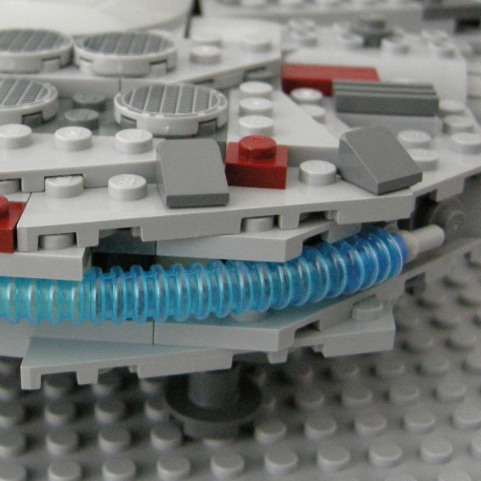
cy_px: 207
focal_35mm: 72
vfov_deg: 24.0
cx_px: 105
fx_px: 1132
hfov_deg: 23.7
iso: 400
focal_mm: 7.5
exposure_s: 1/59.3
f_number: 2.7
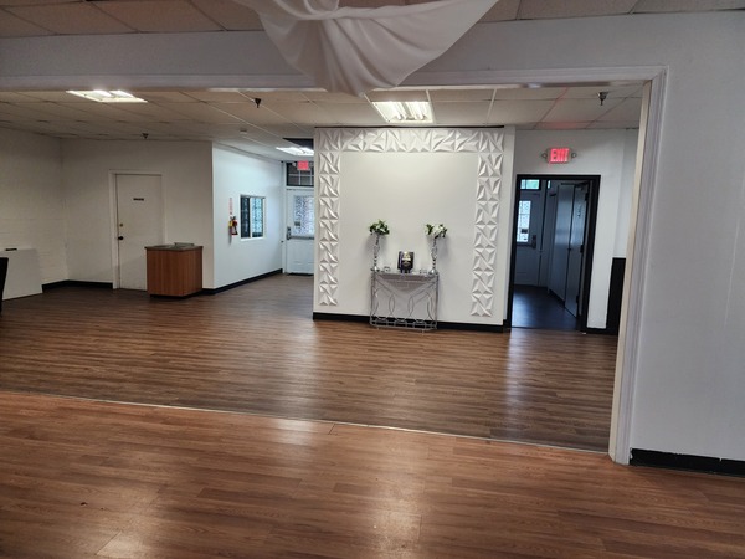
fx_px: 495
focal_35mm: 23
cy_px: 280
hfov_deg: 73.9
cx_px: 372
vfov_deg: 58.9
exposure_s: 1/120
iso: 250
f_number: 1.8
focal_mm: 6.4
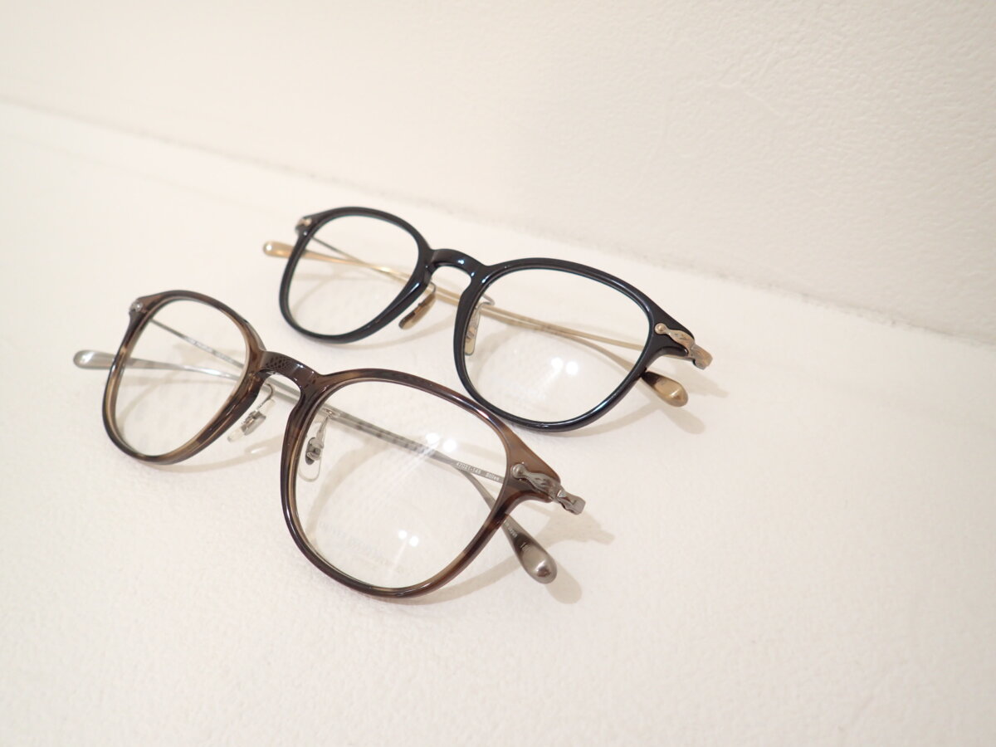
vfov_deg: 54.9
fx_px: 719
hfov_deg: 69.4
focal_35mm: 25
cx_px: 498
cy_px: 374
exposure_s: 1/40
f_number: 2
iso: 200
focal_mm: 4.5
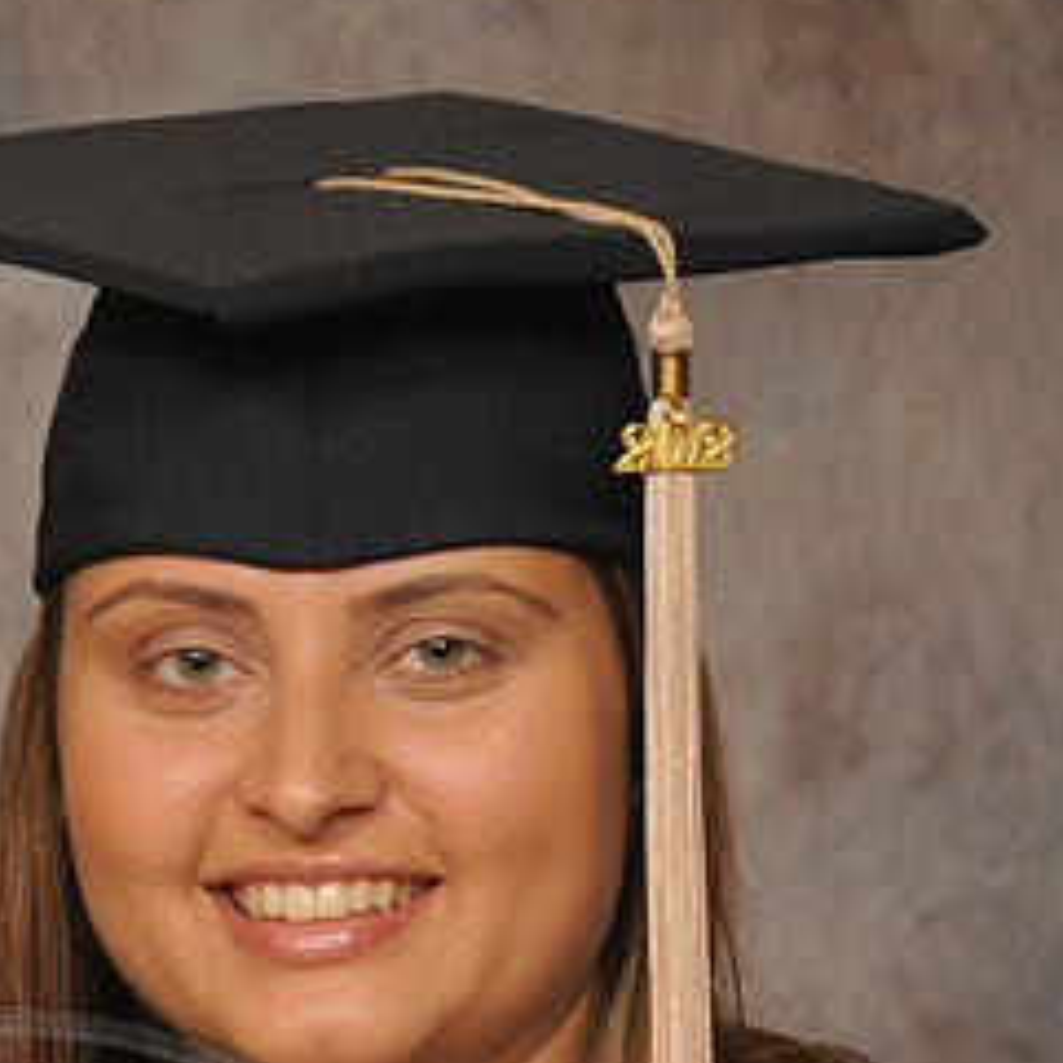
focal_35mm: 367
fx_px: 12751
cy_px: 825
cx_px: 236
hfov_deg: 4.8
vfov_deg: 4.8
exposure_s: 1/60
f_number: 5.6
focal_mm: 120
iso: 200
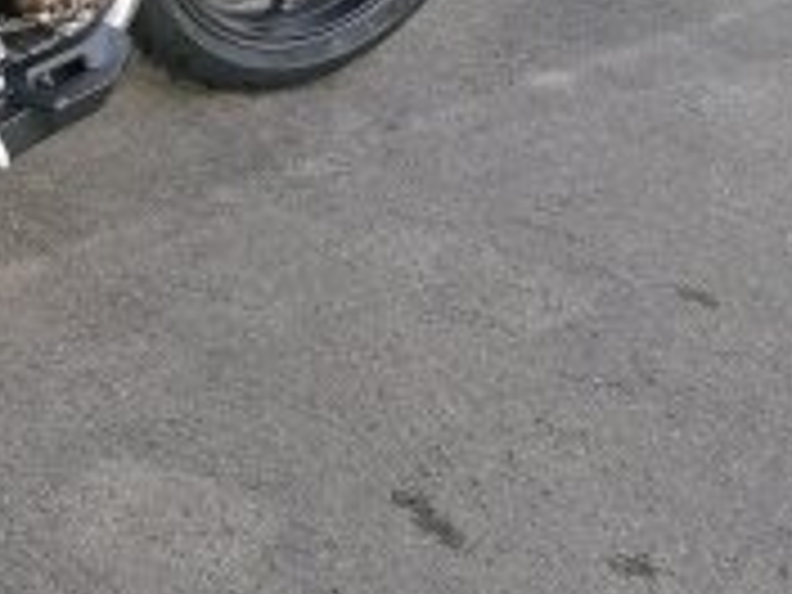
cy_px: -234
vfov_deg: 15.1
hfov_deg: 18.2
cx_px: -495
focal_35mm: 92
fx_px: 2105
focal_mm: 4.75
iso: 50
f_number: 1.8
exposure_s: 1/160
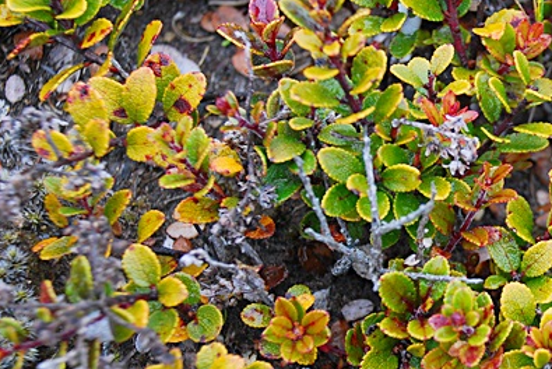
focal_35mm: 146
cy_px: 236
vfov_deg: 9.4
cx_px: 535
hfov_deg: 13.9
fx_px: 2240
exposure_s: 1/60
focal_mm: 48
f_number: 5.6
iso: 400
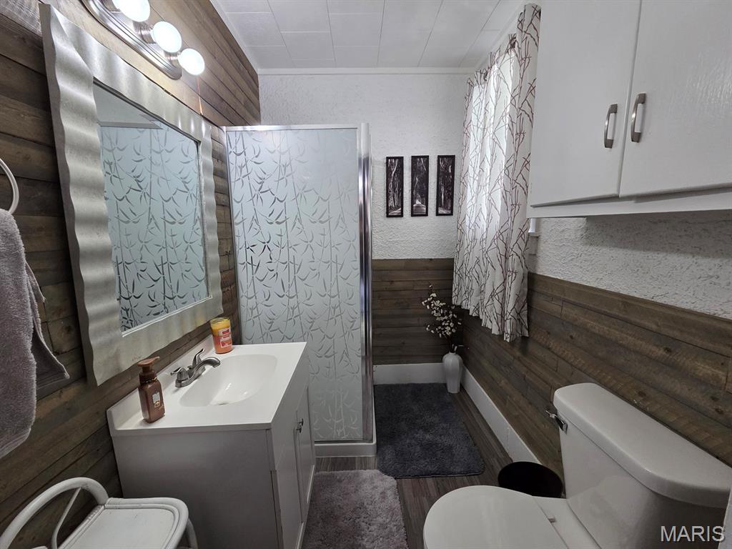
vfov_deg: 89.9
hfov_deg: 106.2
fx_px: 275
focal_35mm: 13
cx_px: 366
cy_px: 274
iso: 200
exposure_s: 1/60
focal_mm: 2.2
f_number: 2.2
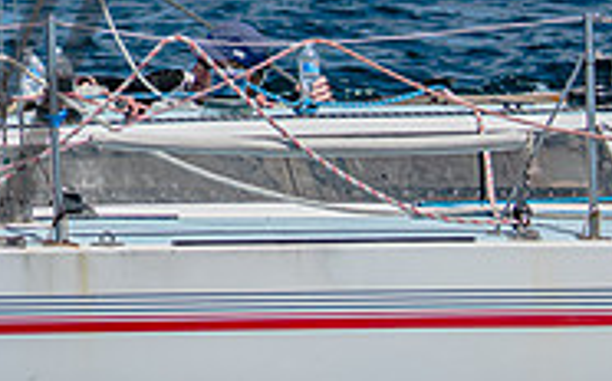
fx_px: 8735
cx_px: -204
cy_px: -232
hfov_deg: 4.0
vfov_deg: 2.5
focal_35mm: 524
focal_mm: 110
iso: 200
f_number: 5
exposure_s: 1/2000
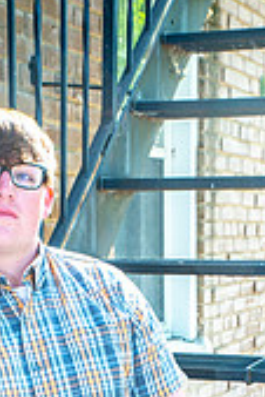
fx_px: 1113
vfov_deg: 18.7
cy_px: 517
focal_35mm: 101
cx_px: 87
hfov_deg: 13.6
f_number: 7.1
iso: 320
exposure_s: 1/100
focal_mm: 38
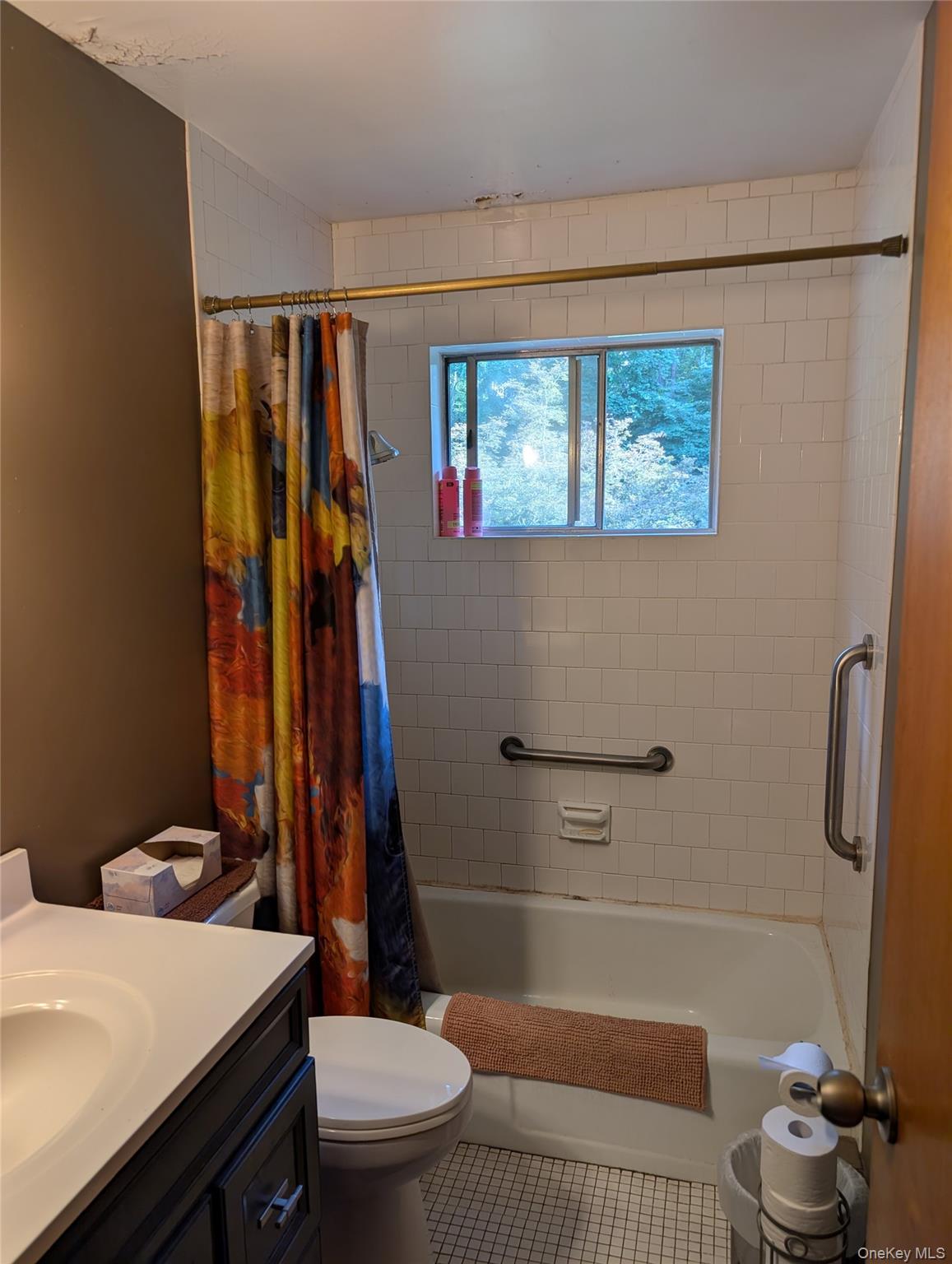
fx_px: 878
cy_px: 632
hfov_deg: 56.9
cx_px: 476
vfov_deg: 71.5
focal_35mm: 24
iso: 21
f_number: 1.68
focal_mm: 6.9
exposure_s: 1/29.8
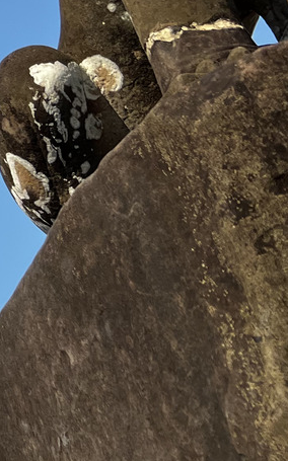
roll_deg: -0.2
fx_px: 1219
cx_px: -480
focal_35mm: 97
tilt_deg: +38.9
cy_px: 10
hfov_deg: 10.7
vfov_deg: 20.8
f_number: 1.5
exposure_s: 1/3165
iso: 50
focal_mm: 5.7
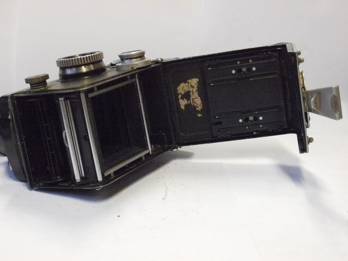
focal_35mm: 60
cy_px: 130
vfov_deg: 24.4
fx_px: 603
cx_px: 174
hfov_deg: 32.2
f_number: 8
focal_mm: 30
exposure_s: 1/100
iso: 3200
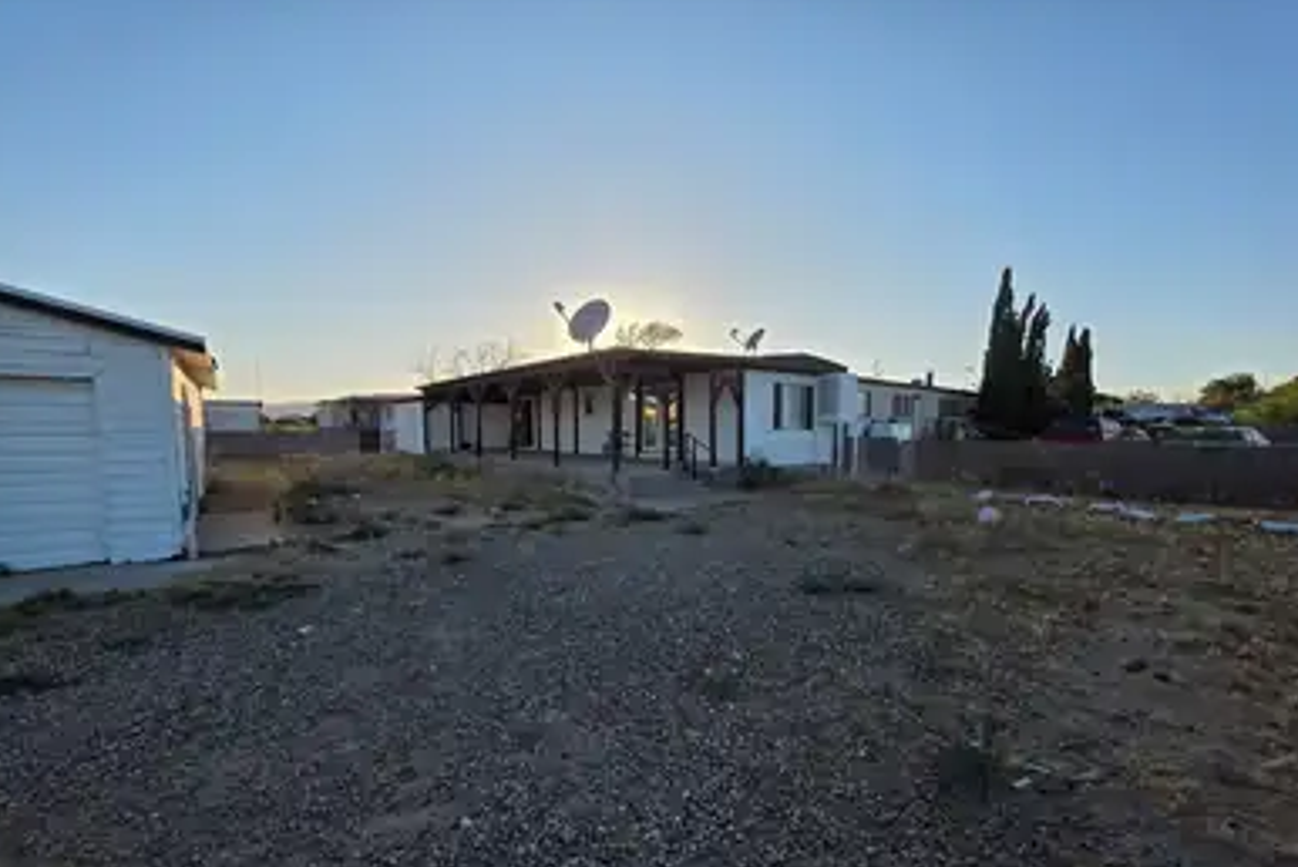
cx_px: 642
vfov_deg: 81.1
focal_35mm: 14
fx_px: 505
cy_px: 474
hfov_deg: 104.2
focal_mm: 2.2
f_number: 1.9
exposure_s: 1/1318
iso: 40
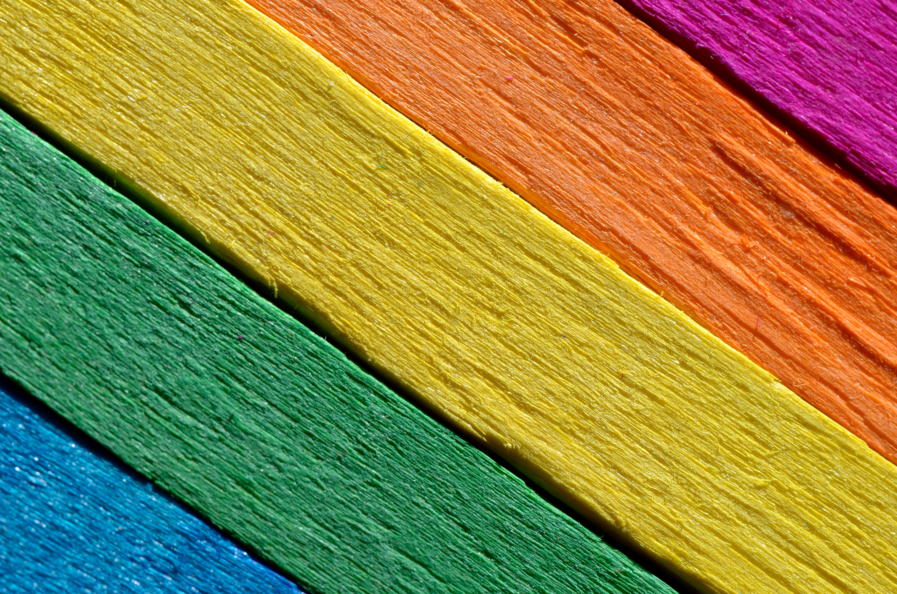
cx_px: 448
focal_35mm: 158
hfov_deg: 13.1
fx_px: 3916
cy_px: 297
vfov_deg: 8.7
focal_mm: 105
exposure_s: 1/125
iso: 100
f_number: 16
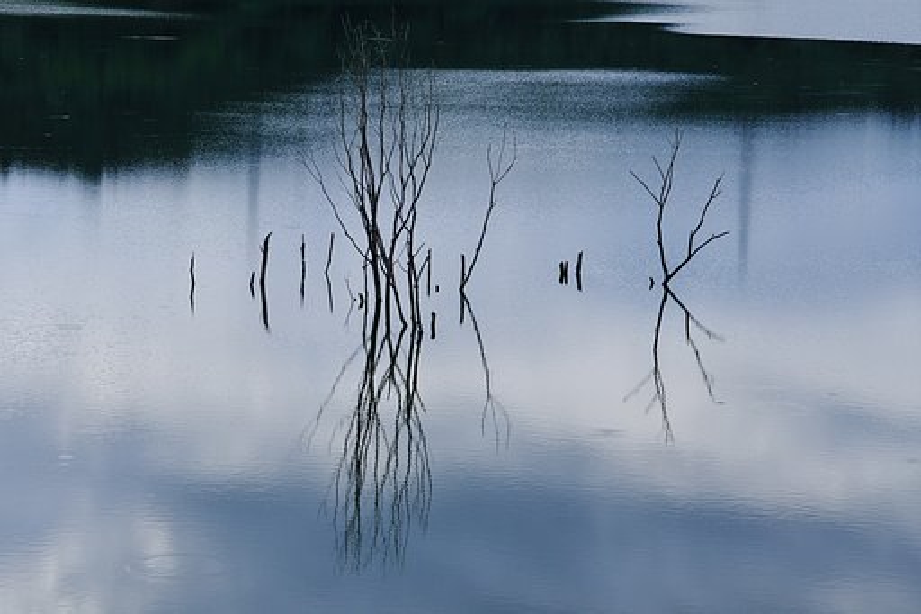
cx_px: 460
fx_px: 2302
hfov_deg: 22.6
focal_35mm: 90
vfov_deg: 15.2
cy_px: 307
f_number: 8
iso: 200
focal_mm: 60
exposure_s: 1/40
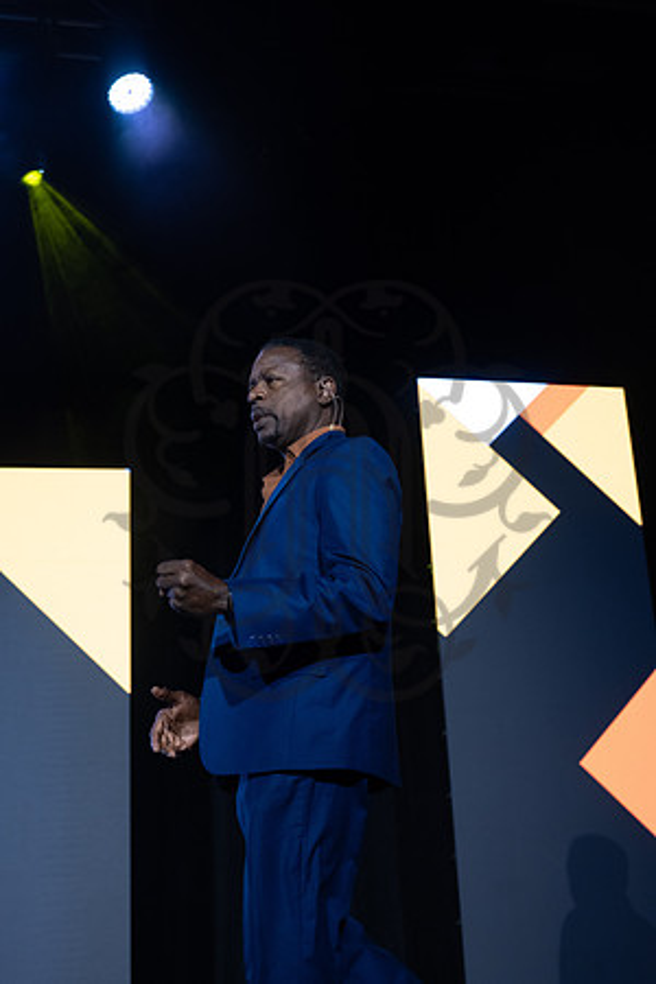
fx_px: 1367
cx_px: 328
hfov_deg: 27.0
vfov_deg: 39.6
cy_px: 492
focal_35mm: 50
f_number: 4.5
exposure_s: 1/125
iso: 1600
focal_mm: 50
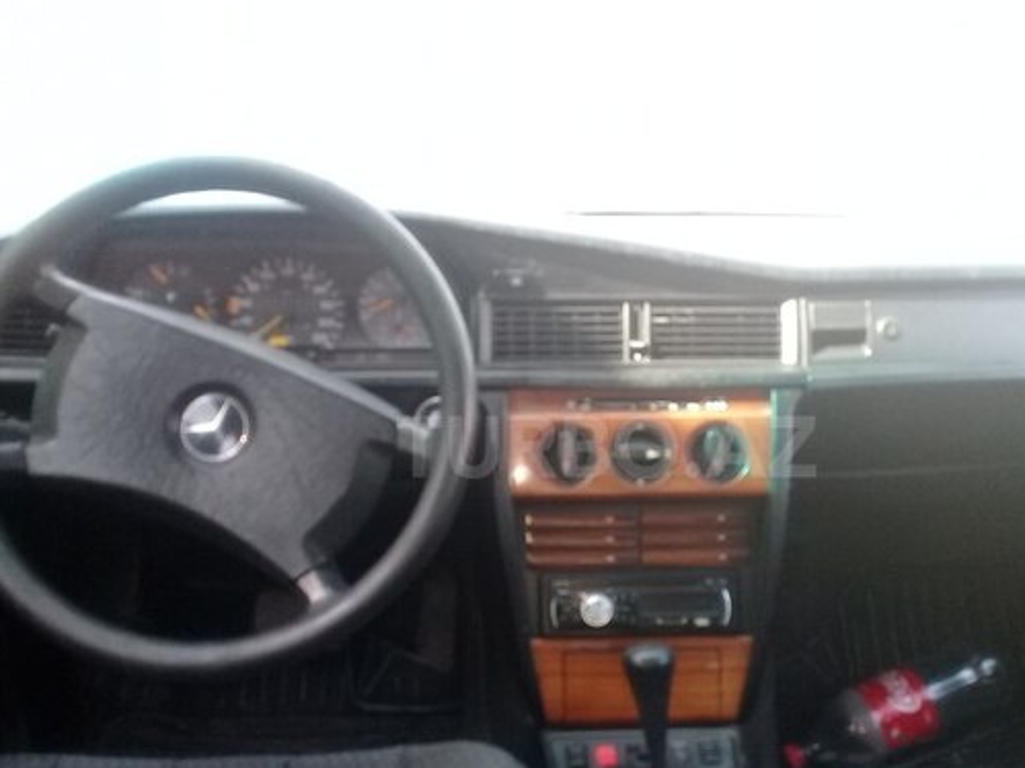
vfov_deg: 35.0
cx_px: 606
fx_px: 1214
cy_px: 447
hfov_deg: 45.6
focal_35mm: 41
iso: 80
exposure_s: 1/50
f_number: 2.2
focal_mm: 3.3
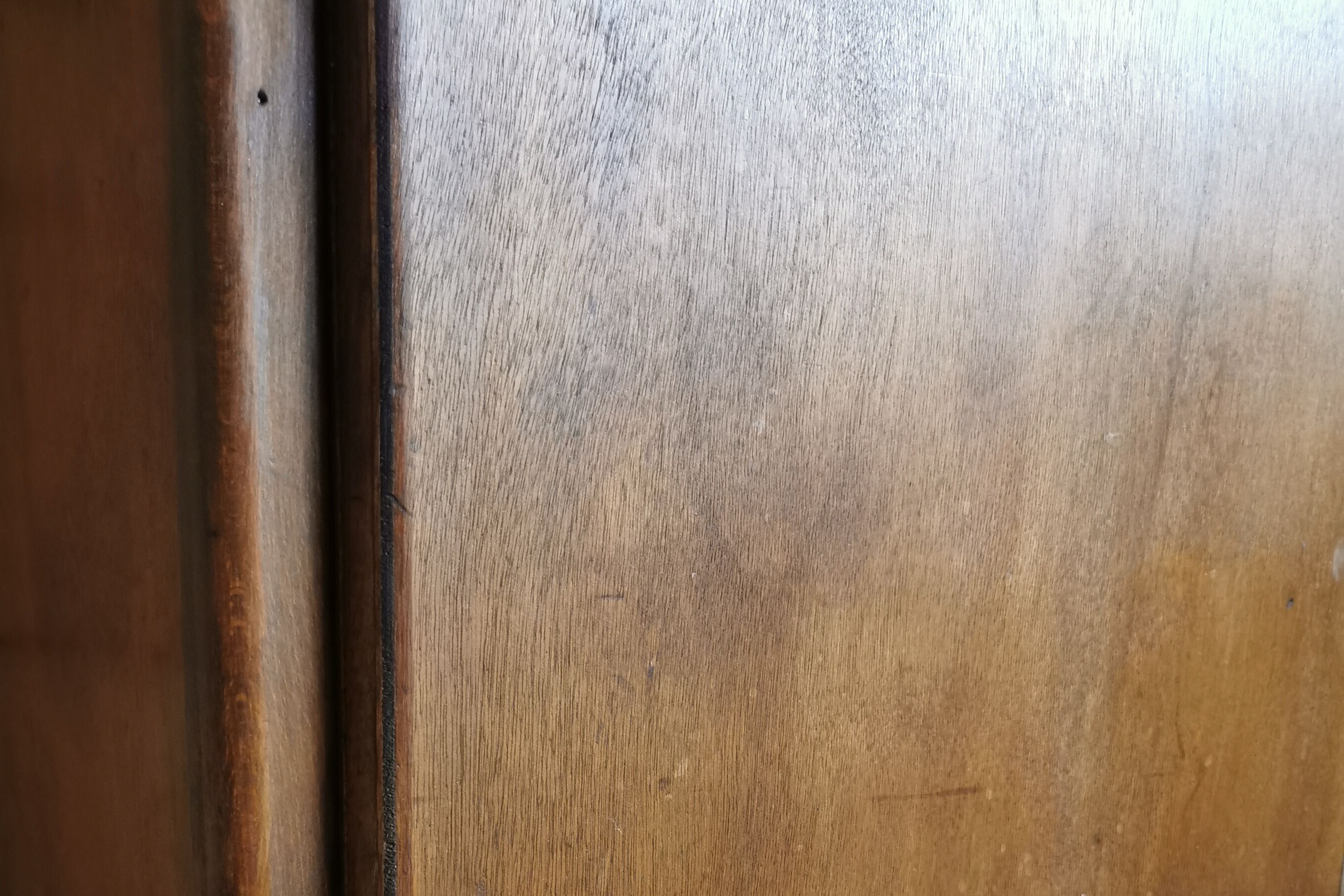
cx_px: 664
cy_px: 886
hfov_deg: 50.7
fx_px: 1418
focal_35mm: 38
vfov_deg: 32.4
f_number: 1.8
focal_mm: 5.58
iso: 400
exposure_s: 1/33.3
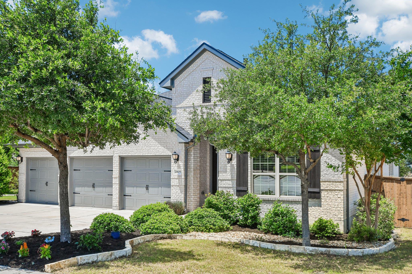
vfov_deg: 36.9
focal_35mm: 36
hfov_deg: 53.1
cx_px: 206
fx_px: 412
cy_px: 137
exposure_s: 1/1250
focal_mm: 24
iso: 400
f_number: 8
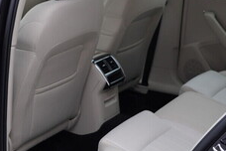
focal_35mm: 87
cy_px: 67
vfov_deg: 15.7
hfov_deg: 23.2
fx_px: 546
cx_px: 70
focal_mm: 24
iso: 125
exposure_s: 1/50
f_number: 3.2
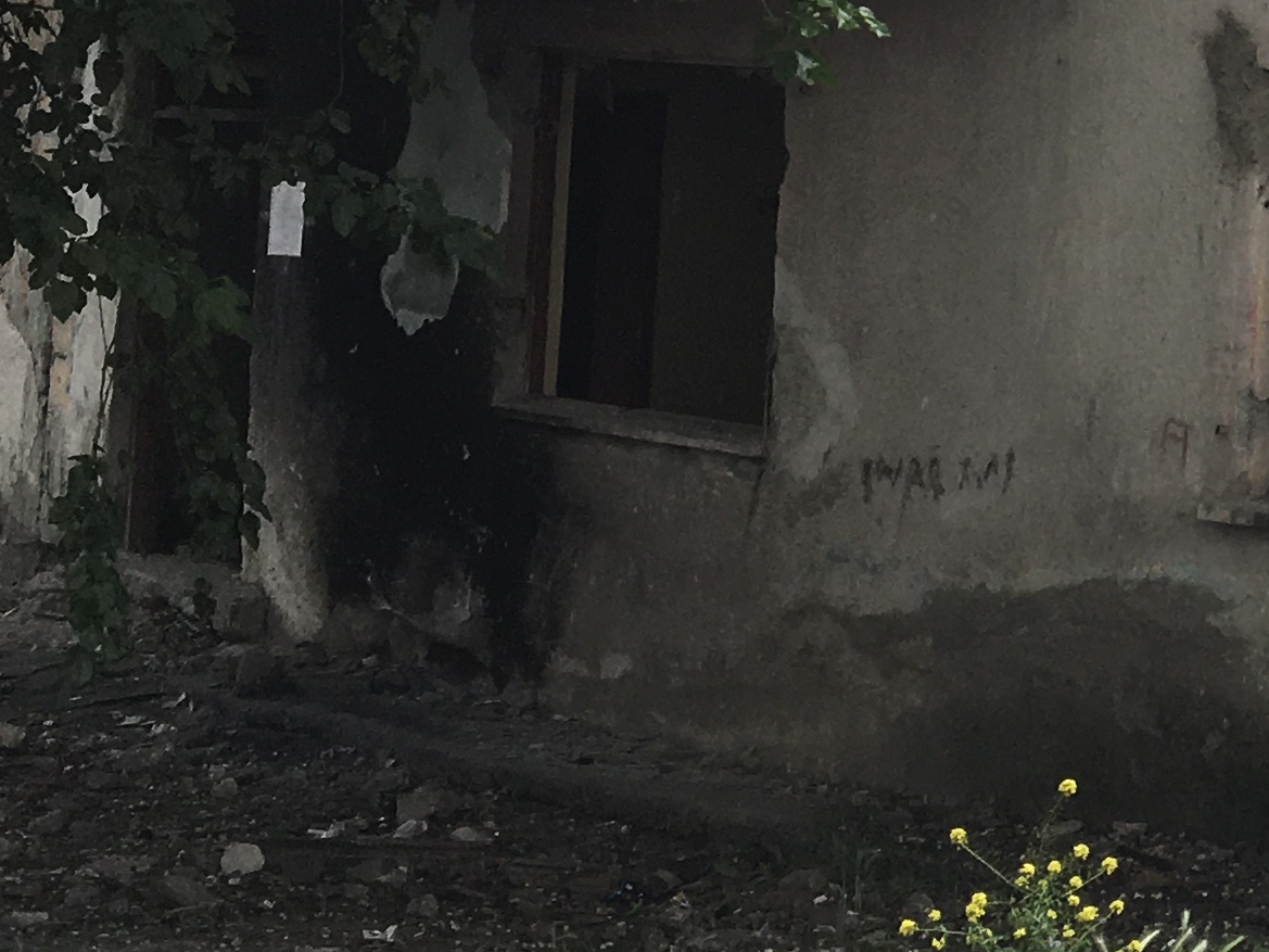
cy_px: -212
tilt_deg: +4.6
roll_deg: +0.6
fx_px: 3666
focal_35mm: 100
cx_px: 1739
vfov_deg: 14.3
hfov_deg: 18.1
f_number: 2.2
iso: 25
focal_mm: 4.15
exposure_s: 1/460
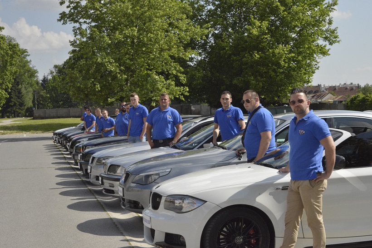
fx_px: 744
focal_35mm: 72
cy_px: 124
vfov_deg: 18.9
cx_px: 186
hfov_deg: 28.1
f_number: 22
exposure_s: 1/2000
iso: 6400
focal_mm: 72
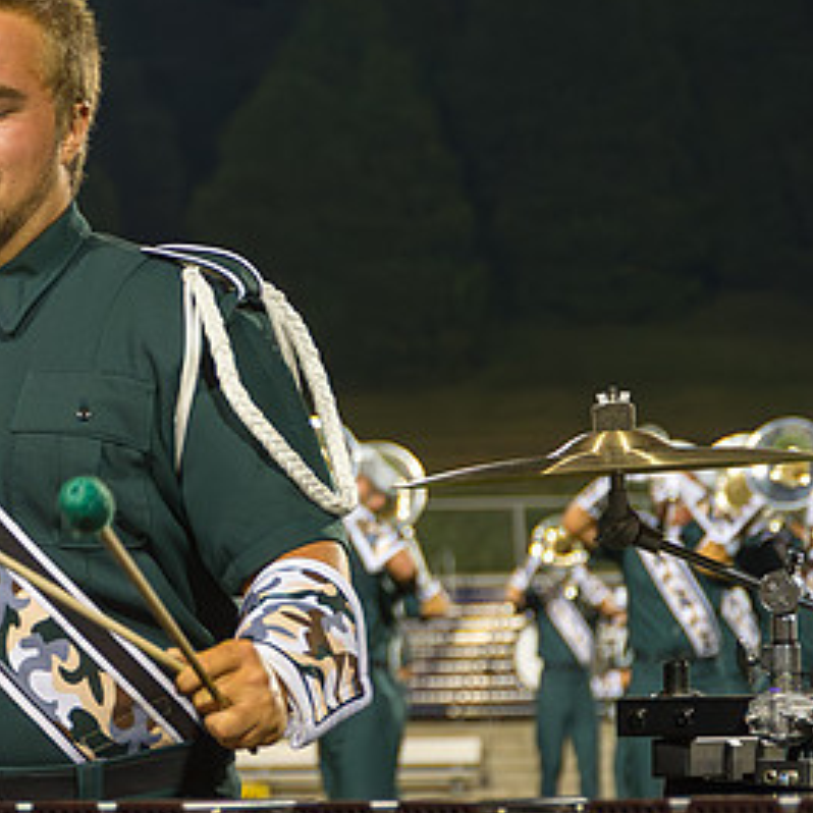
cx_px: -28
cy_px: 371
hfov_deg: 9.3
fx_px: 4942
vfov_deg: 9.4
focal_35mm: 186
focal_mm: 90
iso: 3200
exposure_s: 1/160
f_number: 5.6
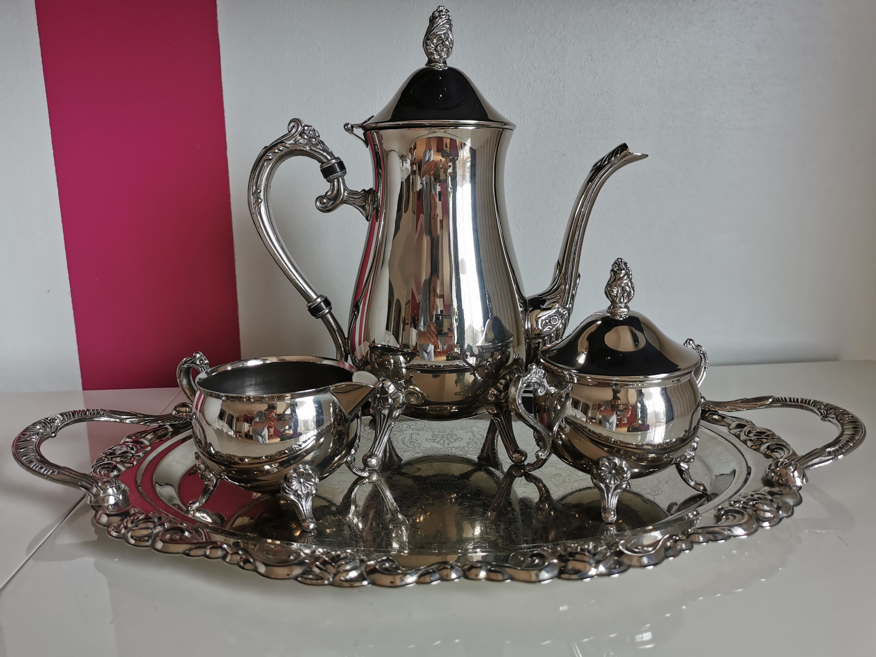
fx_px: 683
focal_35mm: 27
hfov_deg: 65.3
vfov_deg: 51.4
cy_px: 328
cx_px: 438
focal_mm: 5.58
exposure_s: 1/136
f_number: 1.8
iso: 50
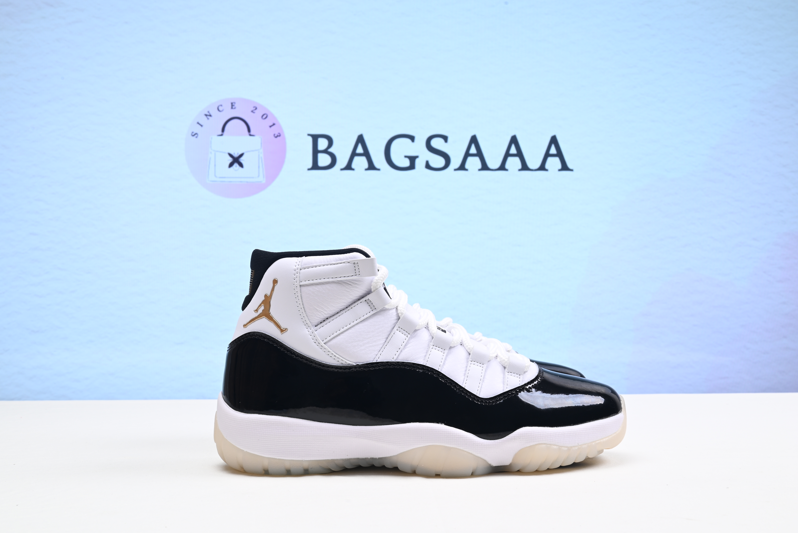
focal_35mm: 41
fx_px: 909
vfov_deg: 32.7
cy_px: 266
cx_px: 399
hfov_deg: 47.4
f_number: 16
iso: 100
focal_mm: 41
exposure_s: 1/2
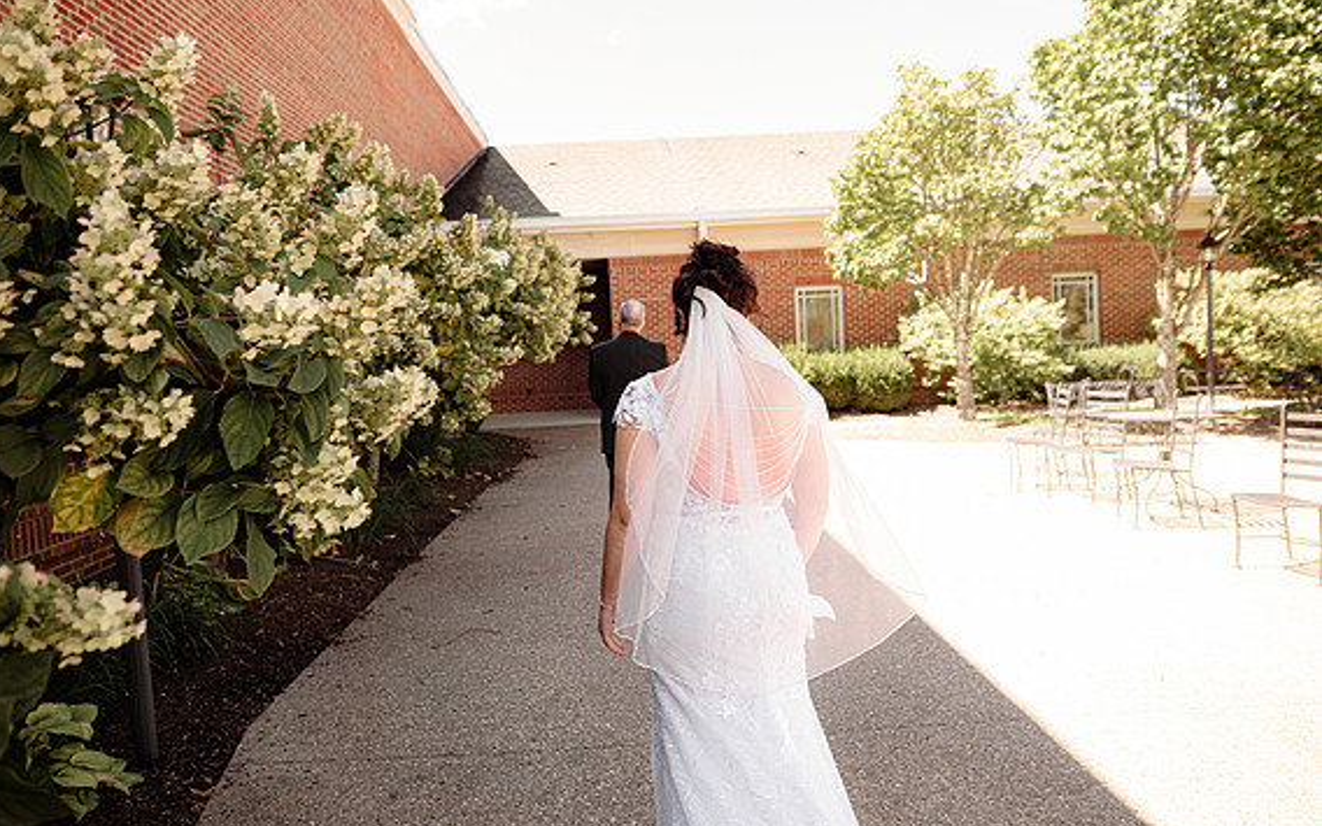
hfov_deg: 72.5
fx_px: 901
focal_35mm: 25
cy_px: 406
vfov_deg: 49.3
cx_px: 649
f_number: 2.8
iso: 160
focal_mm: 24
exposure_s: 1/400
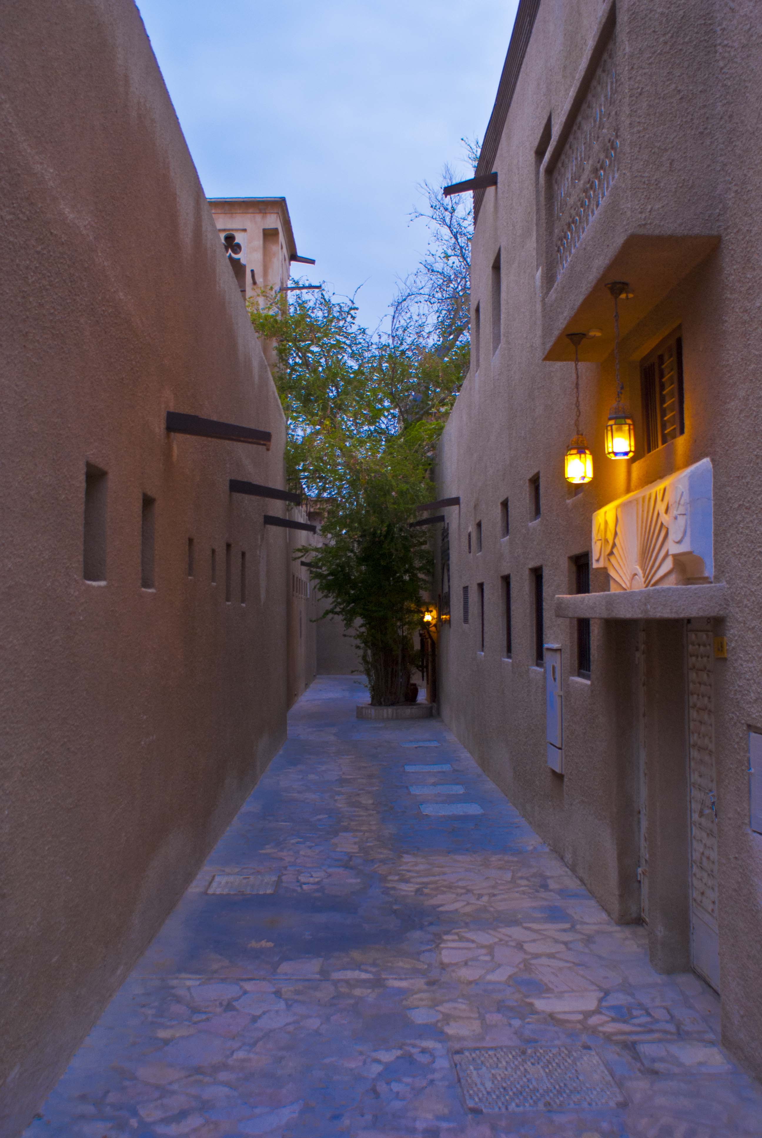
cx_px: 381
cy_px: 569
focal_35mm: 36
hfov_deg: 37.0
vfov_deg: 53.1
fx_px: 1140
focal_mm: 24
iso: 400
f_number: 4.5
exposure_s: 1/30
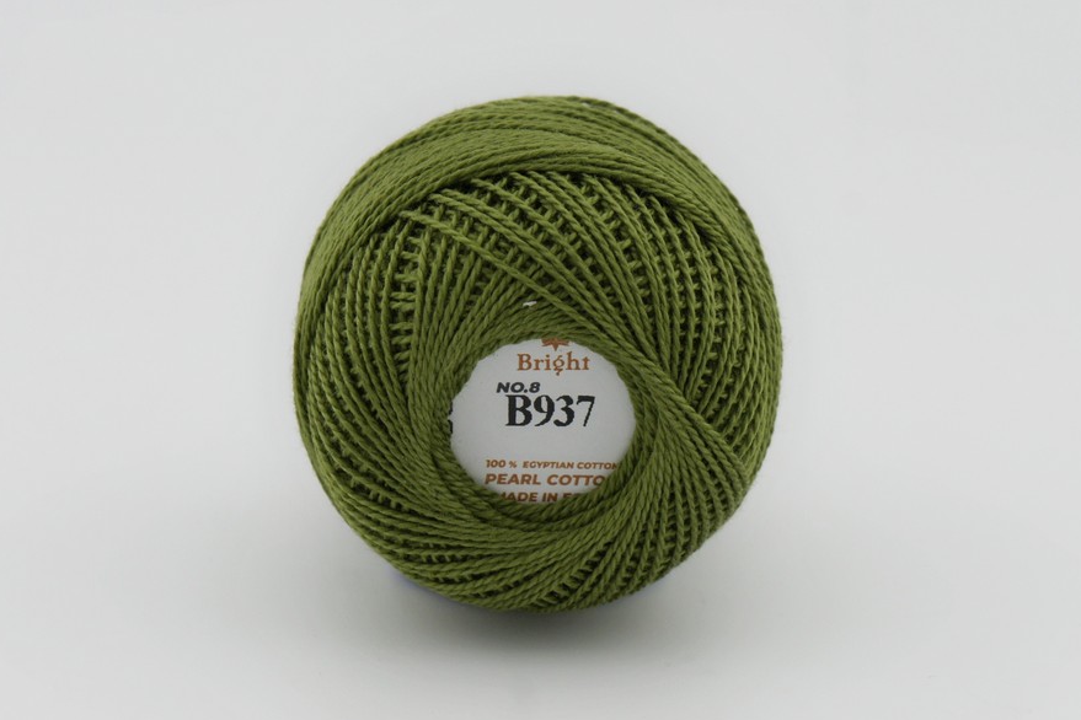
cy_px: 367
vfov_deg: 16.2
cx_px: 540
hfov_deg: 24.0
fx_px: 2538
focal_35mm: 85
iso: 200
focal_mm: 55
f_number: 9
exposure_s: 1/320
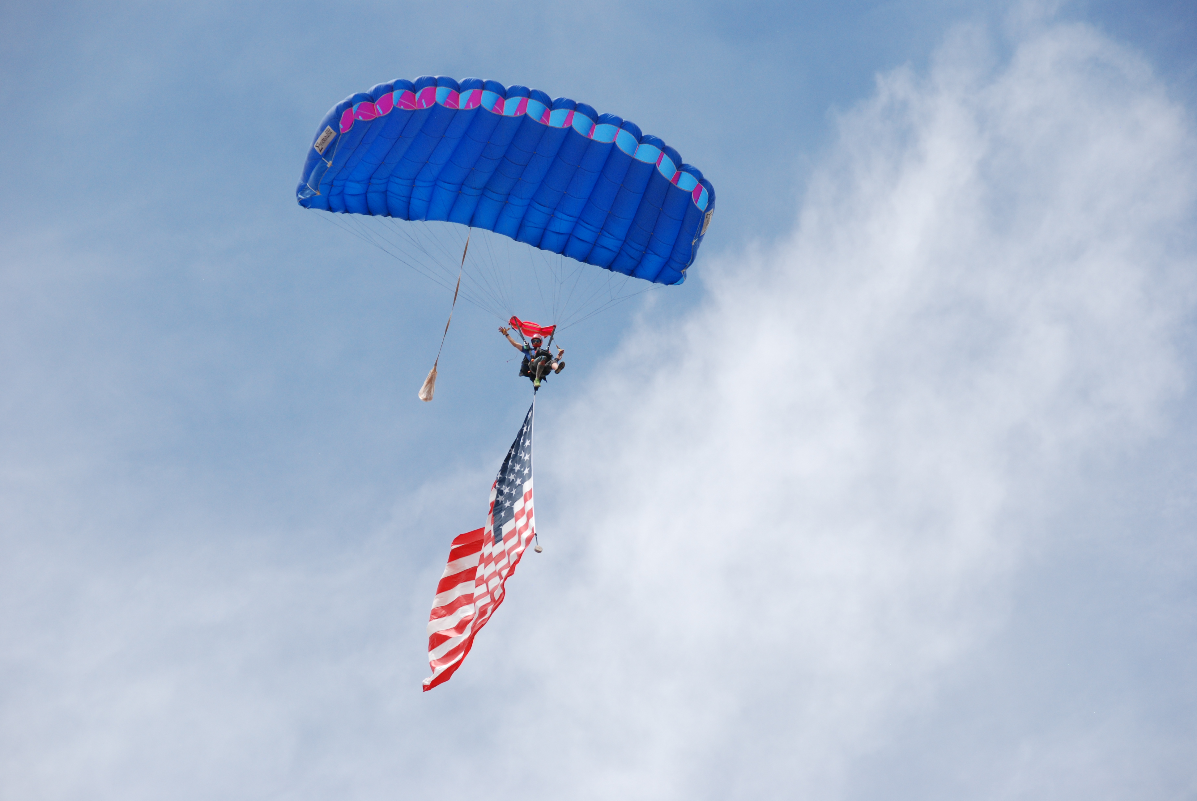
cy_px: 400
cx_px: 598
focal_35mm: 168
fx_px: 5593
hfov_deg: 12.2
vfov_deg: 8.2
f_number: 7.1
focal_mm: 112
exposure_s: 1/800
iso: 400
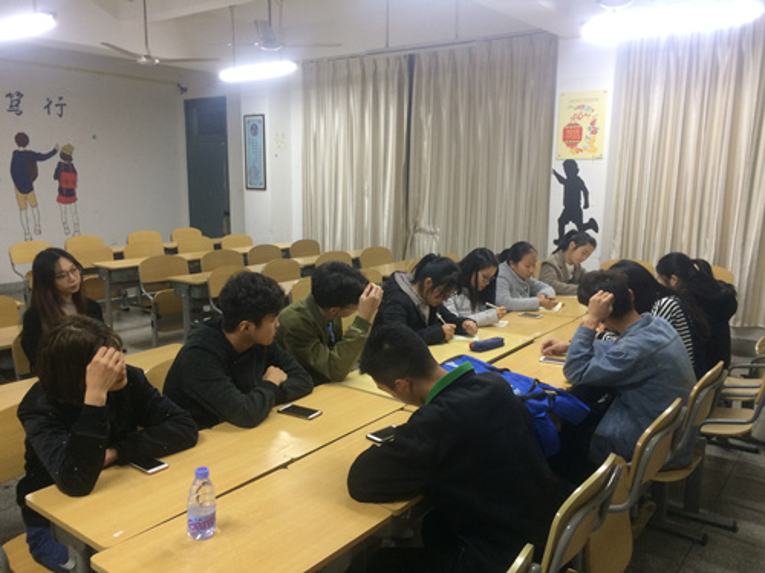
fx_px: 641
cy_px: 286
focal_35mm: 29
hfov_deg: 61.7
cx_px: 382
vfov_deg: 48.2
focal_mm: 4.15
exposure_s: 1/33
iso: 125
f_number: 2.2
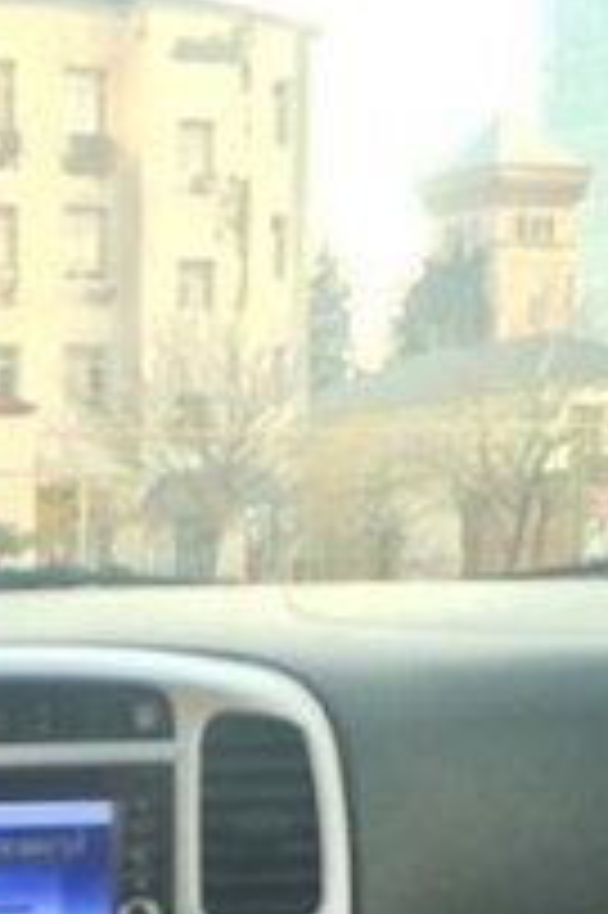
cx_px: -234
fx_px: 2487
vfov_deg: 19.7
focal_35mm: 98
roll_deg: +2.7
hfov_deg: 13.3
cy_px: 1078
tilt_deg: -10.3
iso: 25
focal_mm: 4.15
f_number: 2.2
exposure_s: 1/50
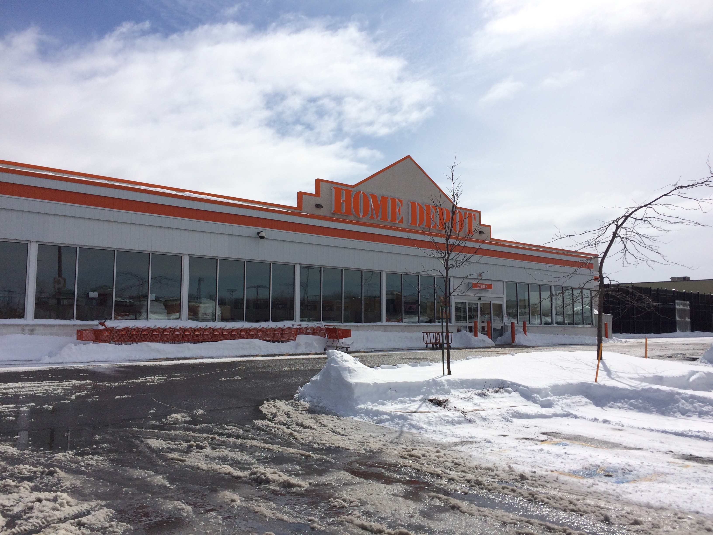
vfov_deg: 48.2
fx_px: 597
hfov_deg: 61.7
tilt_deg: +2.9
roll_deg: +2.4
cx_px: 356
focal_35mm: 29
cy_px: 268
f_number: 2.2
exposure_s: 1/10309
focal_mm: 4.15
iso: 40
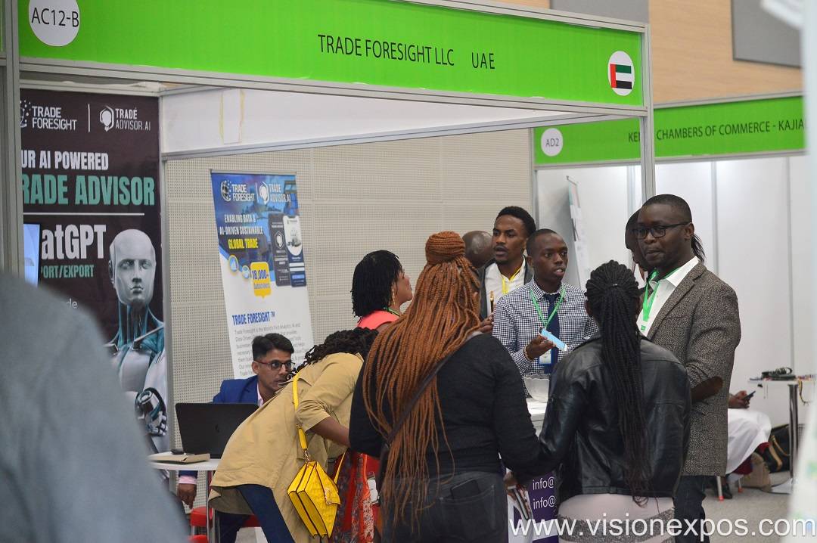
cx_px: 408
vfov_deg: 18.1
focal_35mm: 75
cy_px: 272
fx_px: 1700
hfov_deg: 27.0
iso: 1600
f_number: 2.5
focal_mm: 50
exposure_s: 1/125
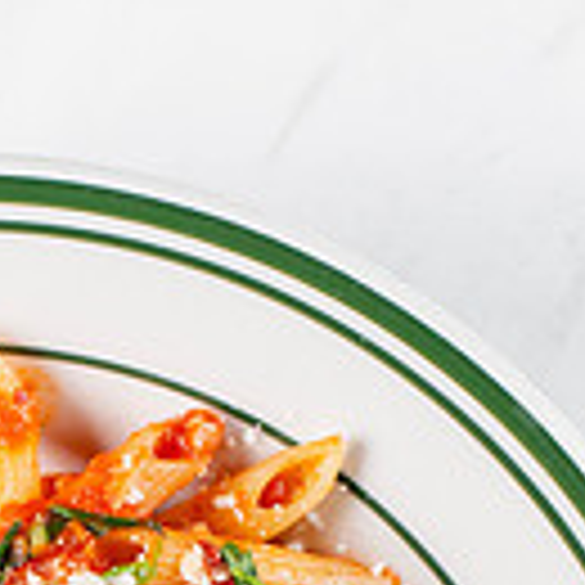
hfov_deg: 6.3
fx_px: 5296
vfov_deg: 6.2
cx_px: -53
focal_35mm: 277
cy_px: 971
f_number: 11
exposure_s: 1/250
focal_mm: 50
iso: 200
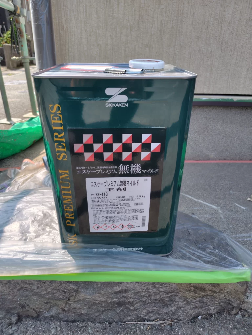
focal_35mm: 23
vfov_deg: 73.9
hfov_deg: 58.9
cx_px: 126
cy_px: 168
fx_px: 223
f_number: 1.9
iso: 50
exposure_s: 1/427
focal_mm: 5.6
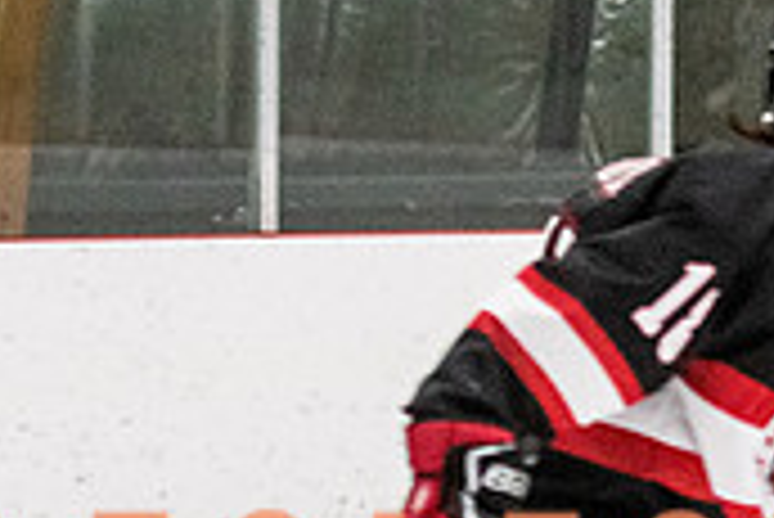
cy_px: 306
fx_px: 10371
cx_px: 1129
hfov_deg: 4.3
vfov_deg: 2.9
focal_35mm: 482
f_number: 2.8
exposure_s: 1/640
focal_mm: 70
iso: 1600
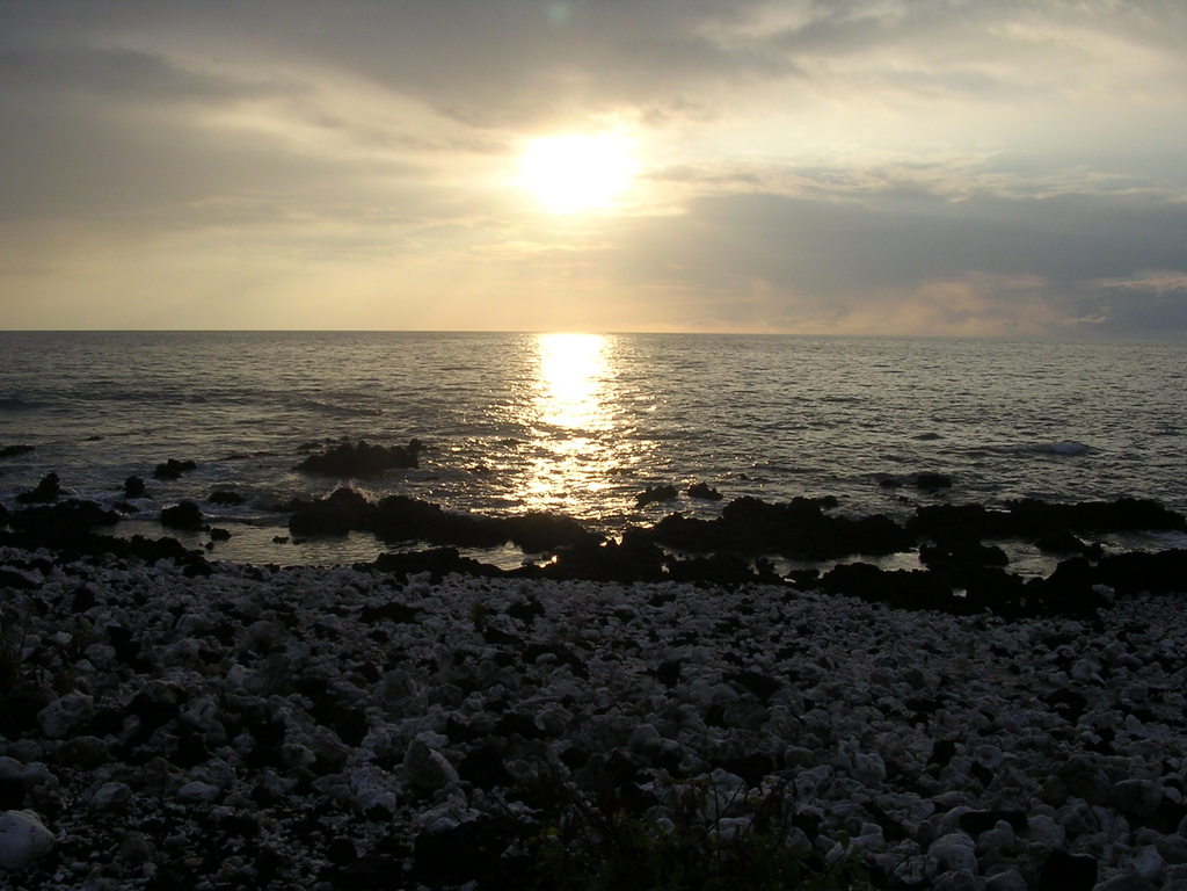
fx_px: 1303
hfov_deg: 49.0
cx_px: 594
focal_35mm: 38
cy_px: 446
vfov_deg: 37.7
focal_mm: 5.8
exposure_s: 1/460
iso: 100
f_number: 5.6
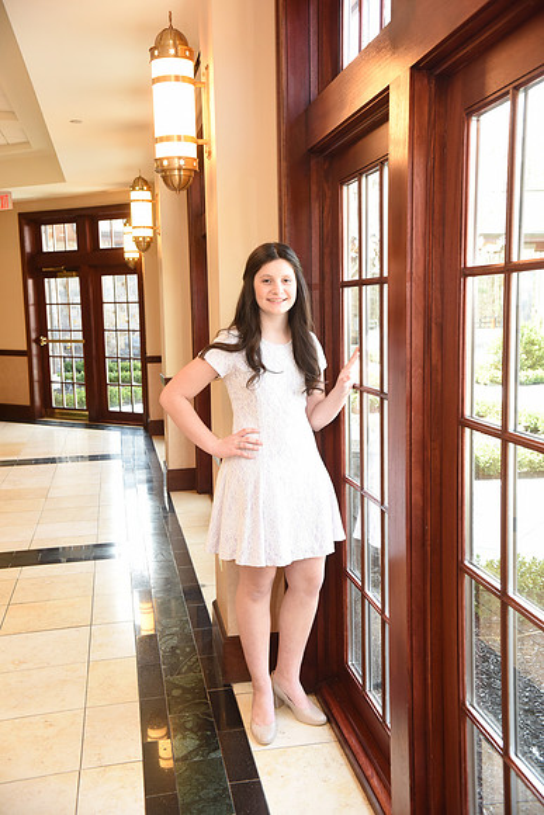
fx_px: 861
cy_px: 408
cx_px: 272
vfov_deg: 50.7
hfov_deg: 35.1
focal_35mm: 38
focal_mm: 38
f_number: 7.1
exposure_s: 1/125
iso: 2000
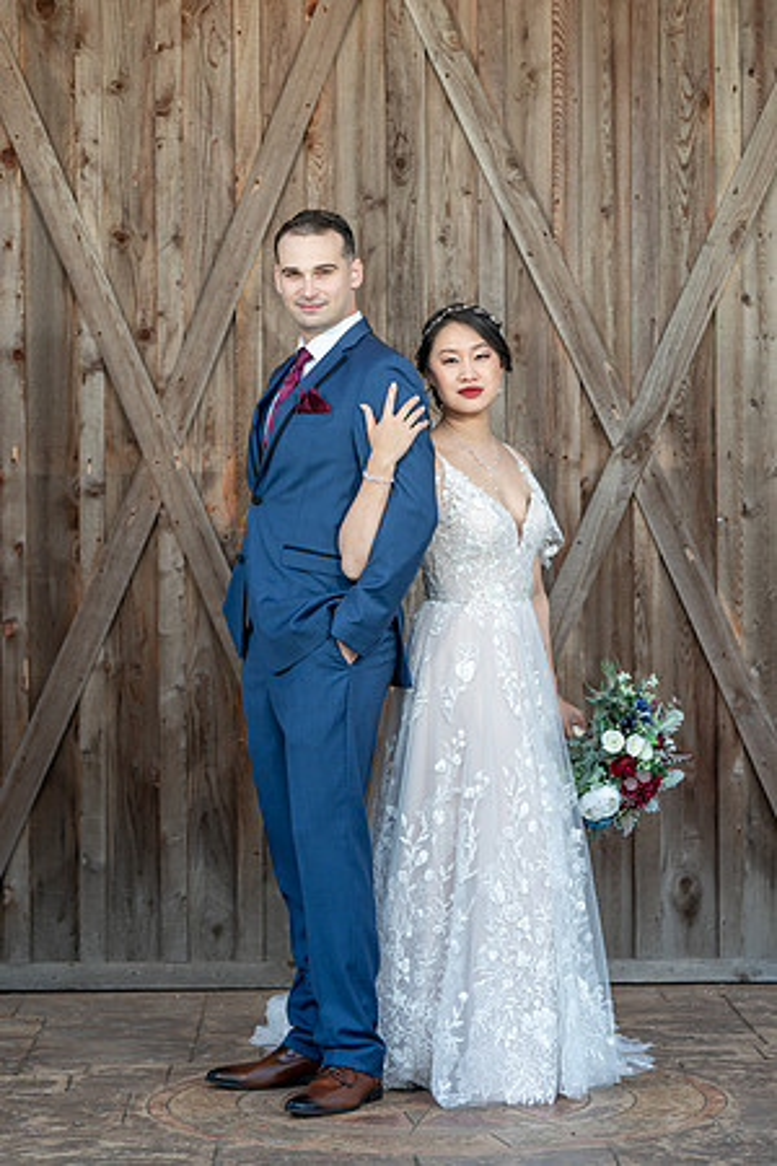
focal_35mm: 105
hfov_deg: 13.0
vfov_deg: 19.5
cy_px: 583
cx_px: 388
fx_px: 3399
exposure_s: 1/200
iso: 250
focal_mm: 105
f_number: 4
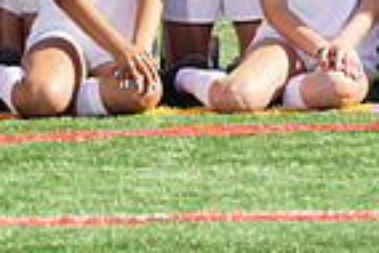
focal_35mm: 697
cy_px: -245
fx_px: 7345
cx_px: 376
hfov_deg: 3.0
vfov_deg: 2.0
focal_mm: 171
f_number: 11
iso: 200
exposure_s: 1/250
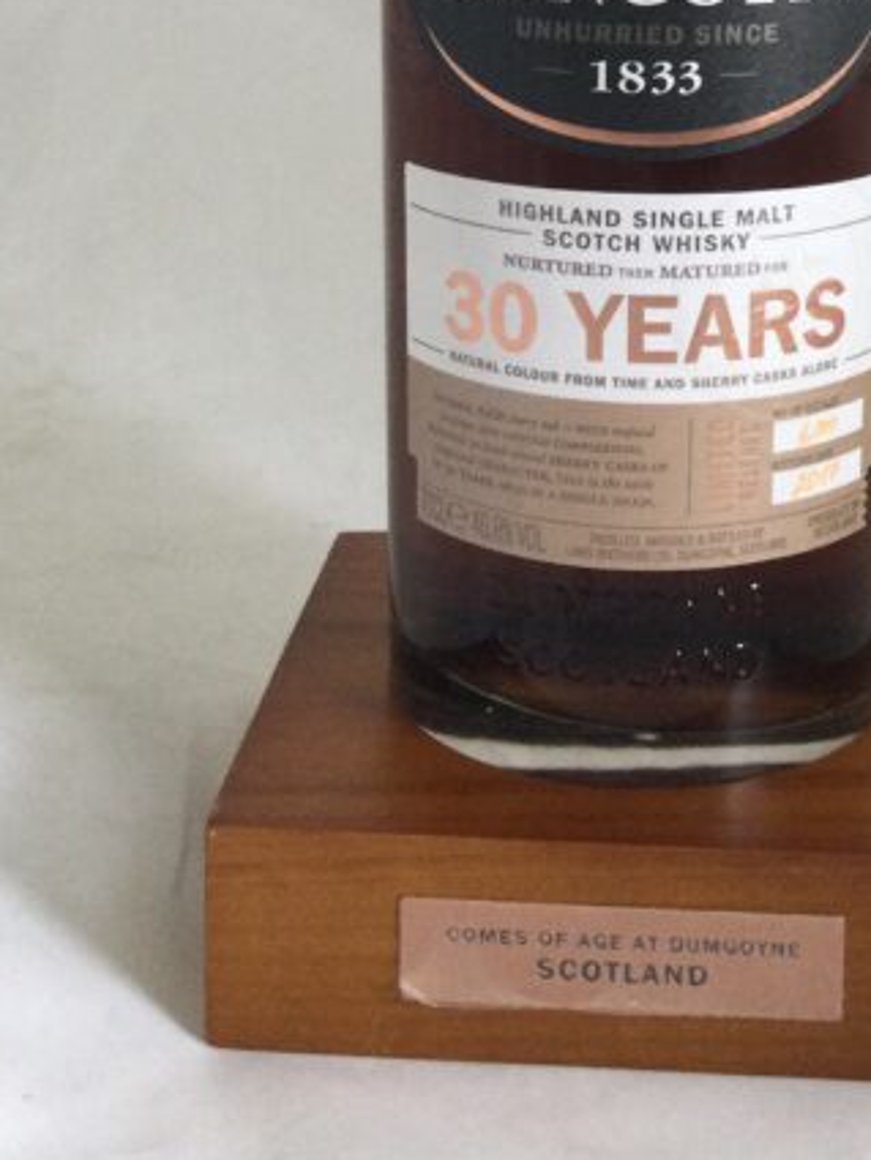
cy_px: -53
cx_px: 628
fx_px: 2280
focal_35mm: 68
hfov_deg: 21.5
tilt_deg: -8.7
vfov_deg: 26.7
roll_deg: -0.9
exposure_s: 1/33
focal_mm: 3.3
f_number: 2.4
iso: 80
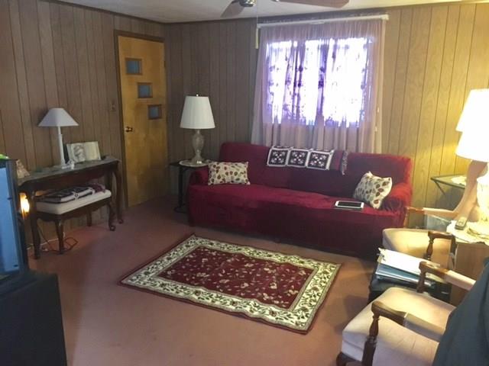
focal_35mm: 29
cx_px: 244
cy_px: 183
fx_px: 410
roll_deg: -0.1
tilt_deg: -13.6
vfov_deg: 48.2
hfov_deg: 61.7
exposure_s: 1/15
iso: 640
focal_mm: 4.15
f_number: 2.2
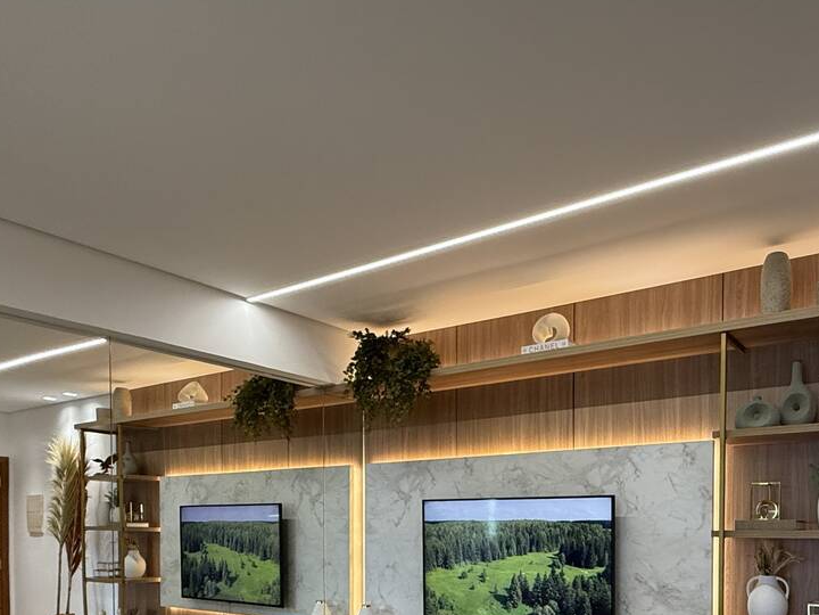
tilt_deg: -1.7
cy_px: 550
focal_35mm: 28
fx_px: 662
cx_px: 590
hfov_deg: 60.7
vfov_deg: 45.3
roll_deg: -0.2
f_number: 2.2
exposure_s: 1/120
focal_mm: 2.22
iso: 320
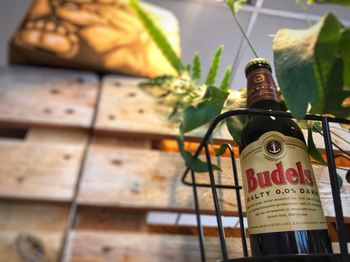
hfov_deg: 63.4
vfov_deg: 49.7
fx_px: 283
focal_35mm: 28
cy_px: 131
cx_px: 175
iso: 50
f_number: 1.8
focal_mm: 3.99
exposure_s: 1/17
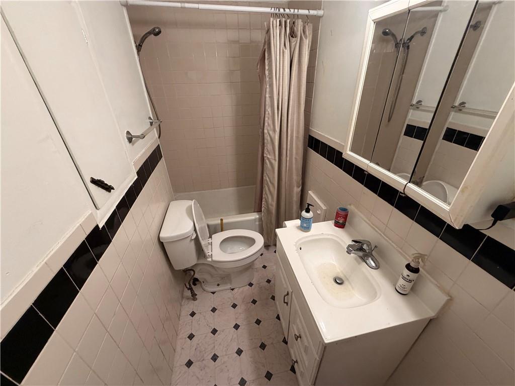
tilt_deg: -27.8
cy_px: 193
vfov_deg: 85.7
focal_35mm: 14
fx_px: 208
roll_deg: +2.9
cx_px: 258
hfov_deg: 102.1
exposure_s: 1/60
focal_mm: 2.22
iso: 250
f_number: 2.2
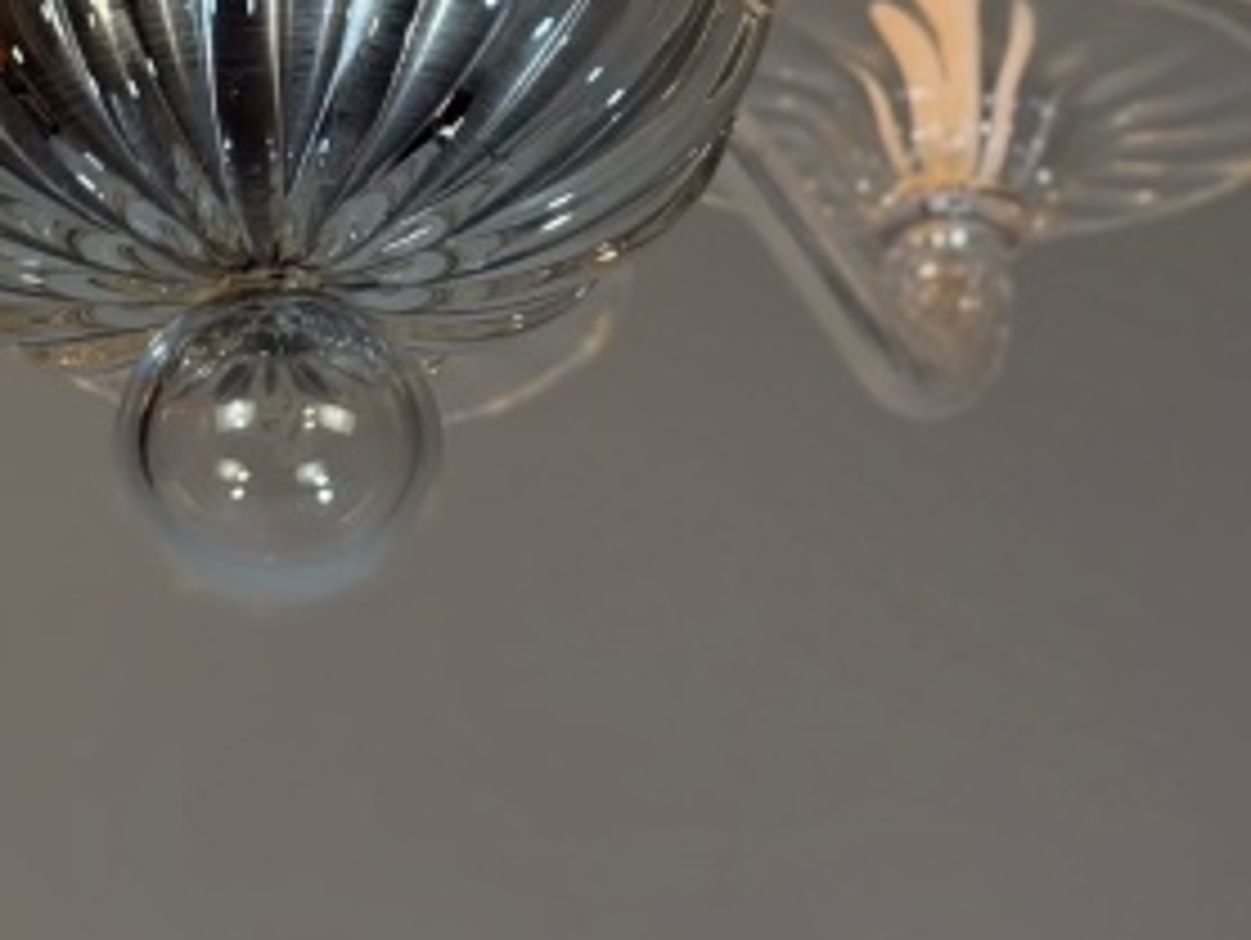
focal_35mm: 207
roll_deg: -1.3
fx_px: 7487
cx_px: 72
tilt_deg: +32.0
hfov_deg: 9.5
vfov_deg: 7.1
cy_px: -463
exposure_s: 1/100
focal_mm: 6.76
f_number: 1.78
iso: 80
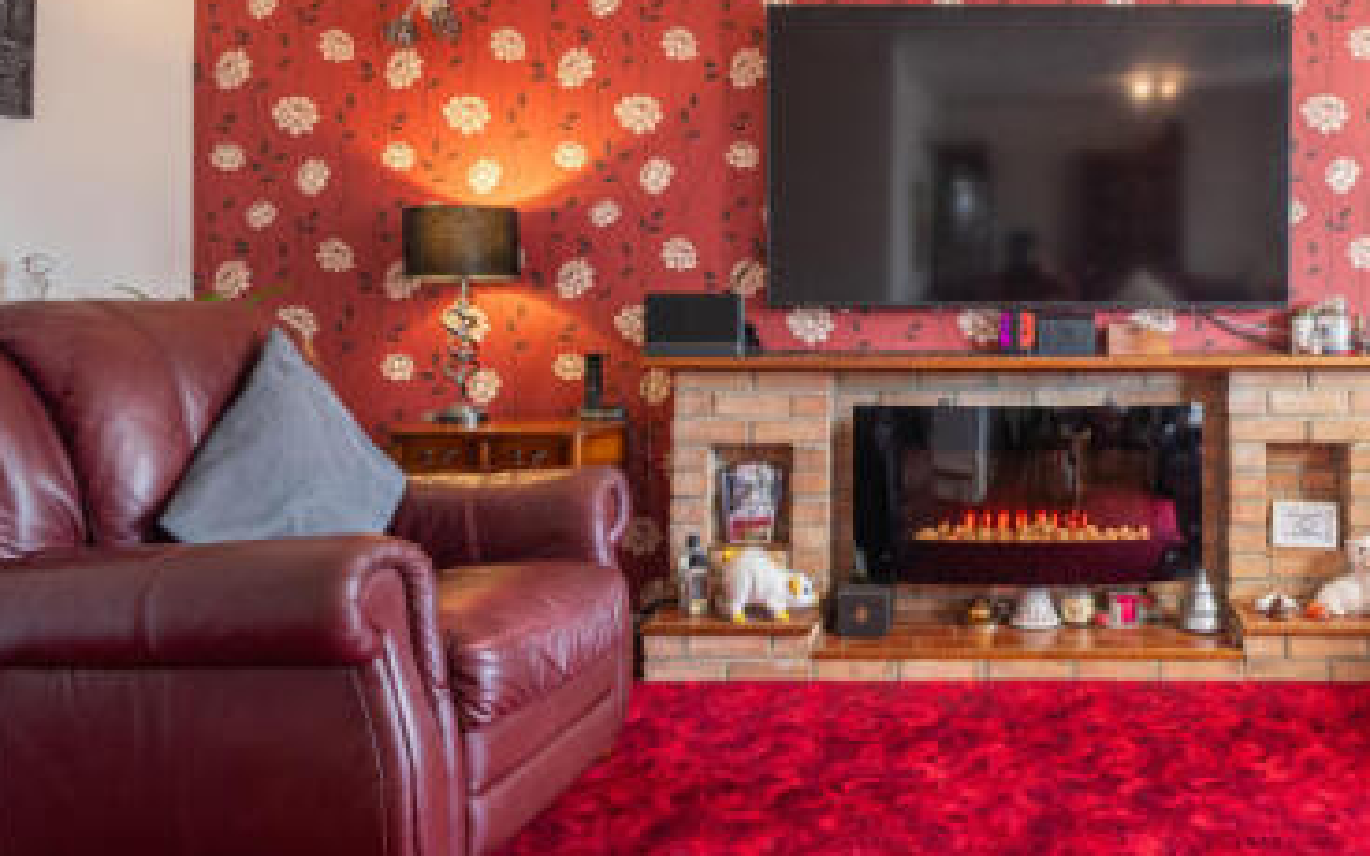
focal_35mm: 29
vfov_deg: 42.8
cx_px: 1024
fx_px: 1083
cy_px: 311
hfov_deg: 61.1
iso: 250
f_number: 11
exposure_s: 1/1.25
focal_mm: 16
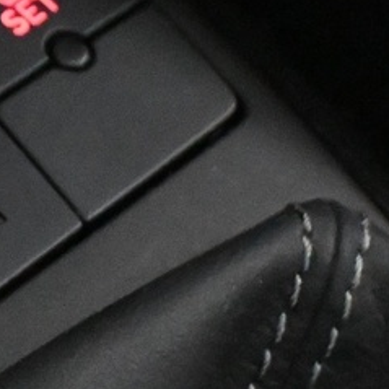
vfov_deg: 5.1
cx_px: -461
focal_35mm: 346
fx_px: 4399
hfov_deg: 5.0
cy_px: 220
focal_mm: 40
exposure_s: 1/50
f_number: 5.6
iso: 12800
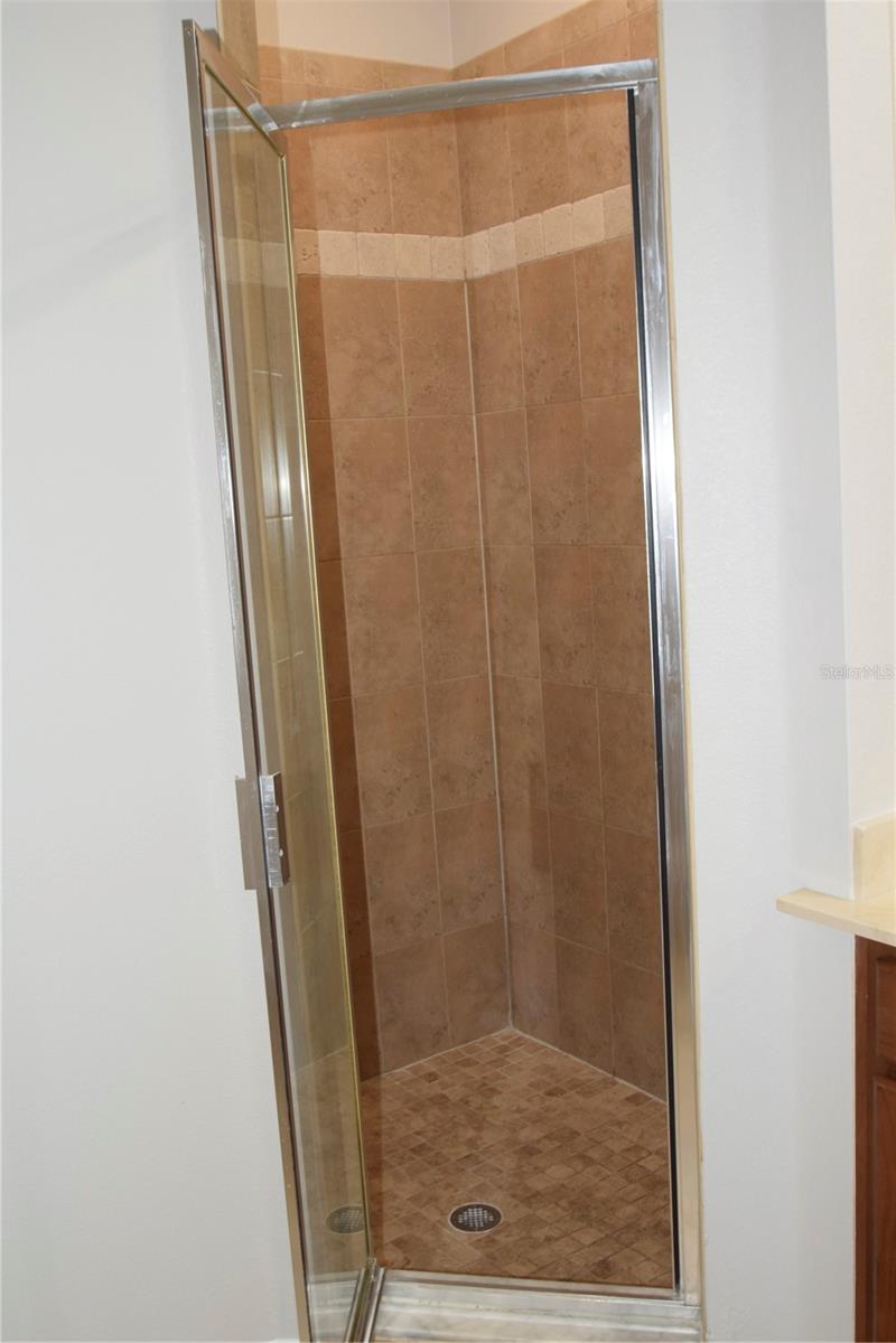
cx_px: 448
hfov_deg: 36.9
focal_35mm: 36
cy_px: 672
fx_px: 1344
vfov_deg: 53.1
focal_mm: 24
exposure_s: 1/60
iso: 800
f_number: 4.5
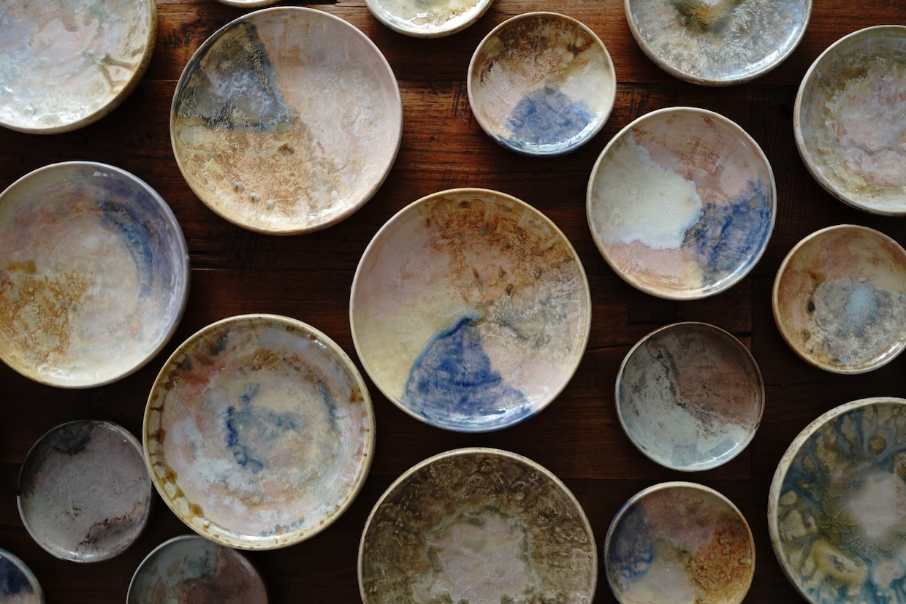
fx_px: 805
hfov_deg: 58.7
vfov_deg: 41.1
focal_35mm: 32
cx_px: 454
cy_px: 310
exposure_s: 1/15
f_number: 7.1
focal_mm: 31
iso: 800
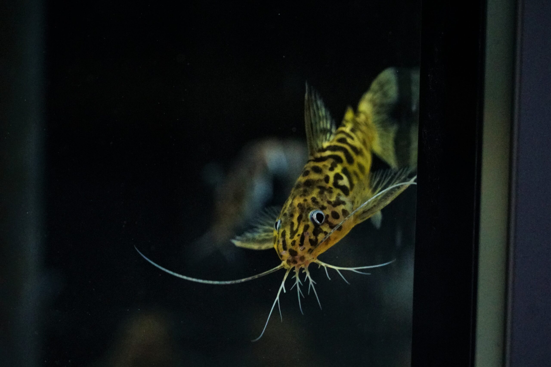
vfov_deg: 6.8
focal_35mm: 202
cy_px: 184
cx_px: 276
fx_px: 3099
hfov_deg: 10.2
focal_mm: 135
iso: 10000
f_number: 5.6
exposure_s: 1/250
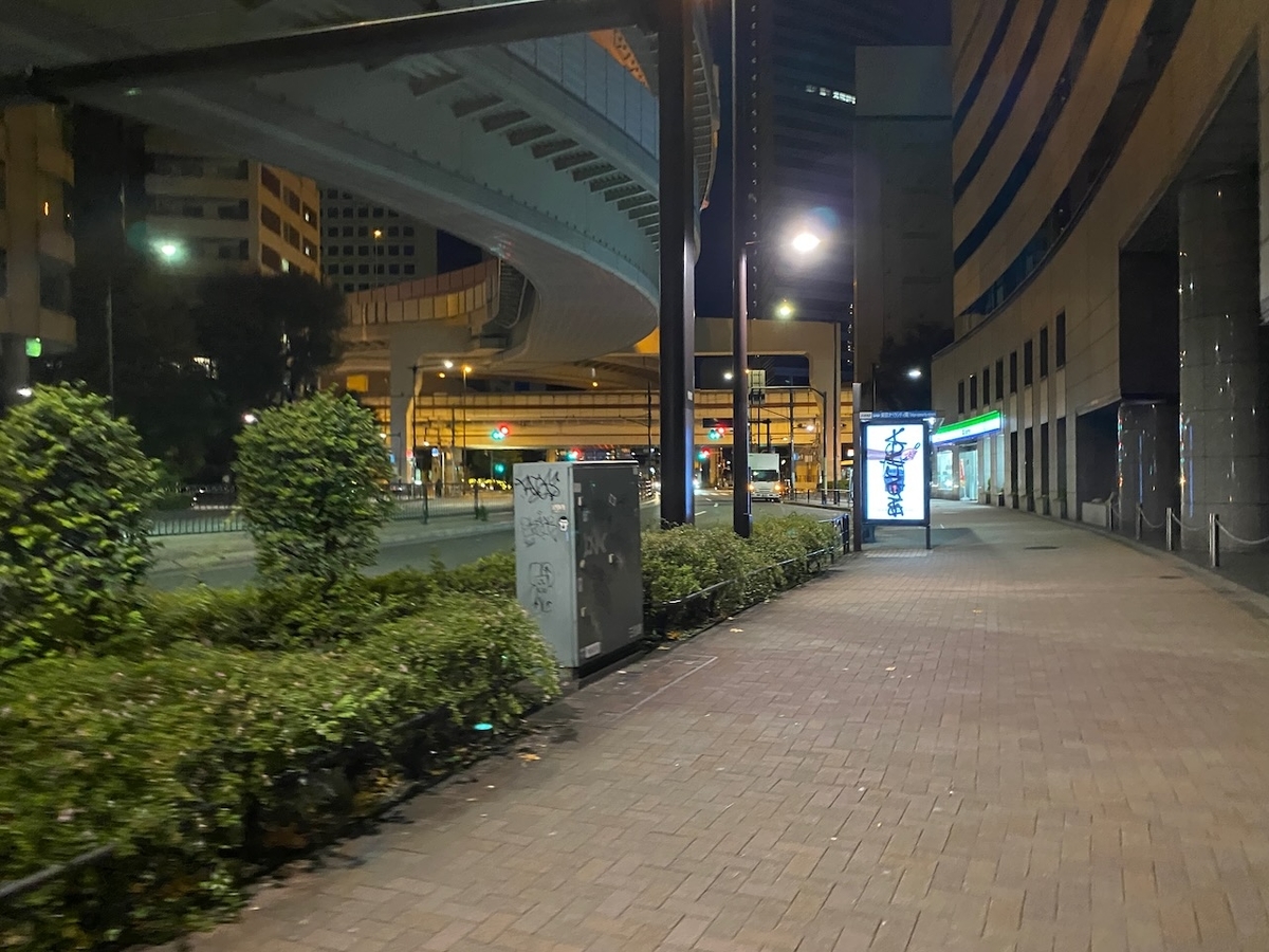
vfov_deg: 53.1
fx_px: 953
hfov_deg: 67.3
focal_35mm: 26
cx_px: 634
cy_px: 476
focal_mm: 4.25
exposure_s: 1/25
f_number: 1.8
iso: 800
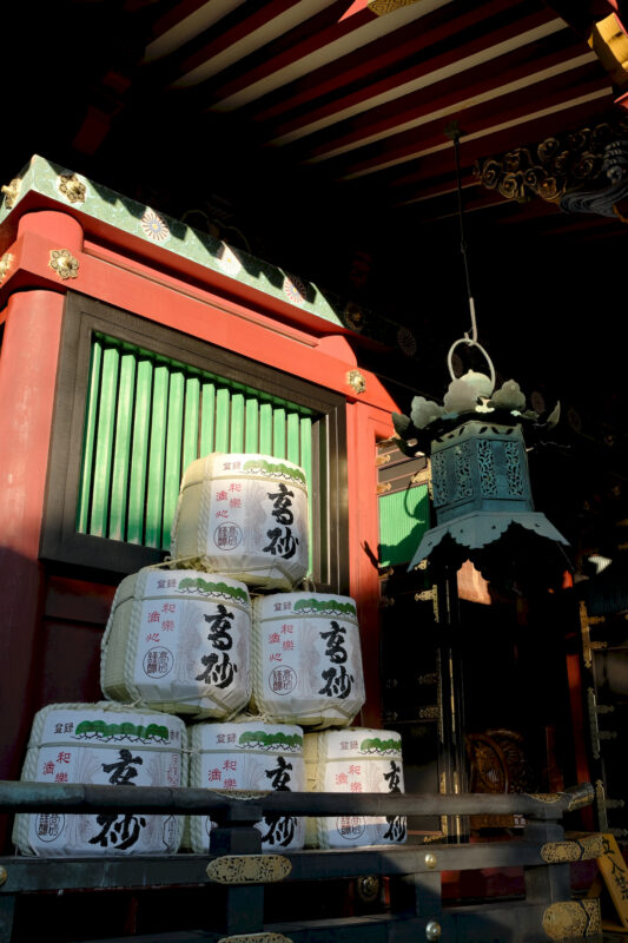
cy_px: 472
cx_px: 314
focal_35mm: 35
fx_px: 916
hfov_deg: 37.8
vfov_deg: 54.4
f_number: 9
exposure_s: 1/125
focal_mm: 23.3
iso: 400
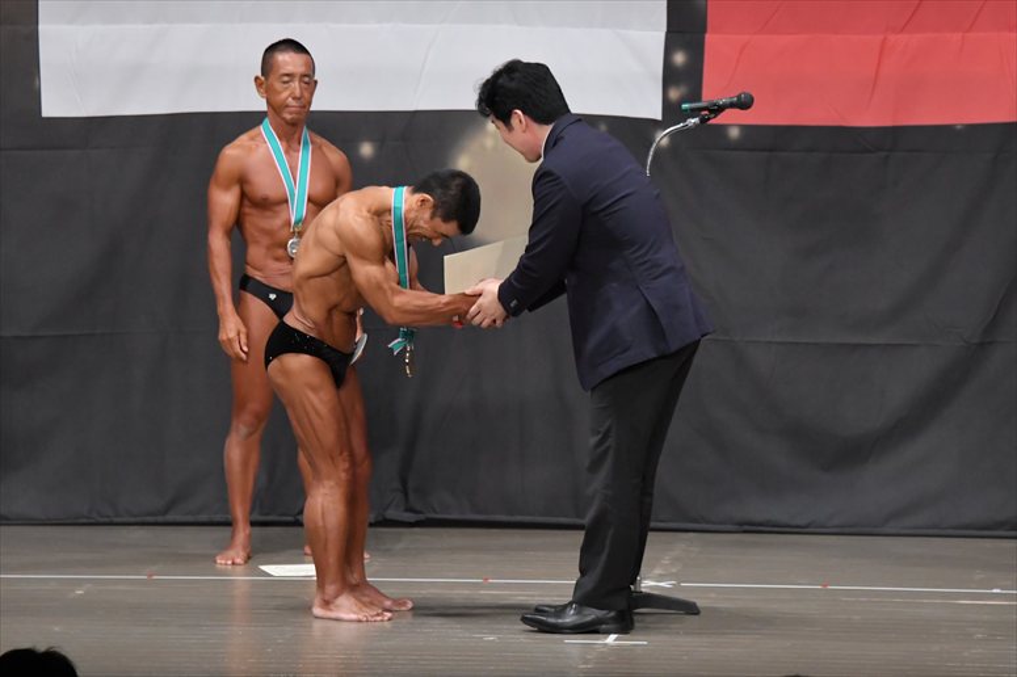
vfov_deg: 6.3
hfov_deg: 9.5
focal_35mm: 217
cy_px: 338
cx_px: 508
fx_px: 6127
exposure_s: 1/400
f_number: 5.6
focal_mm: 145
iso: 5000
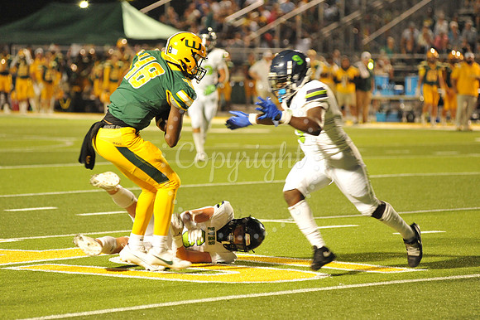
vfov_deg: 6.9
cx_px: 240
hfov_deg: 10.3
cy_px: 160
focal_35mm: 200
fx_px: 2665
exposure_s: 1/250
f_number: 4
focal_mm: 200
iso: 6400
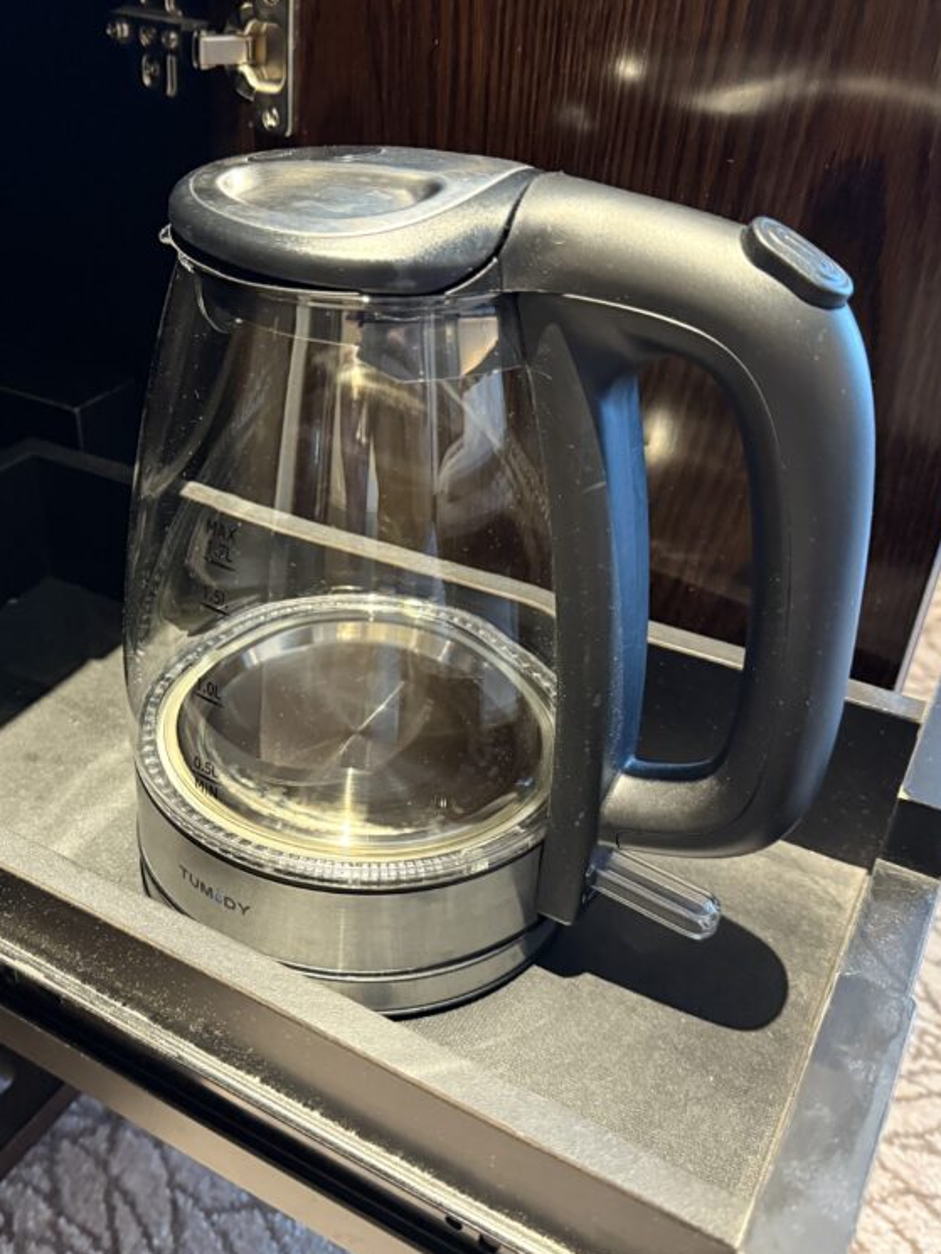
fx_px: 1196
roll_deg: -0.2
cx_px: 310
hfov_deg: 42.4
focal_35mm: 33
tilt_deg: -33.4
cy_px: 616
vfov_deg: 55.3
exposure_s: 1/40
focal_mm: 6.76
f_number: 1.78
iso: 800
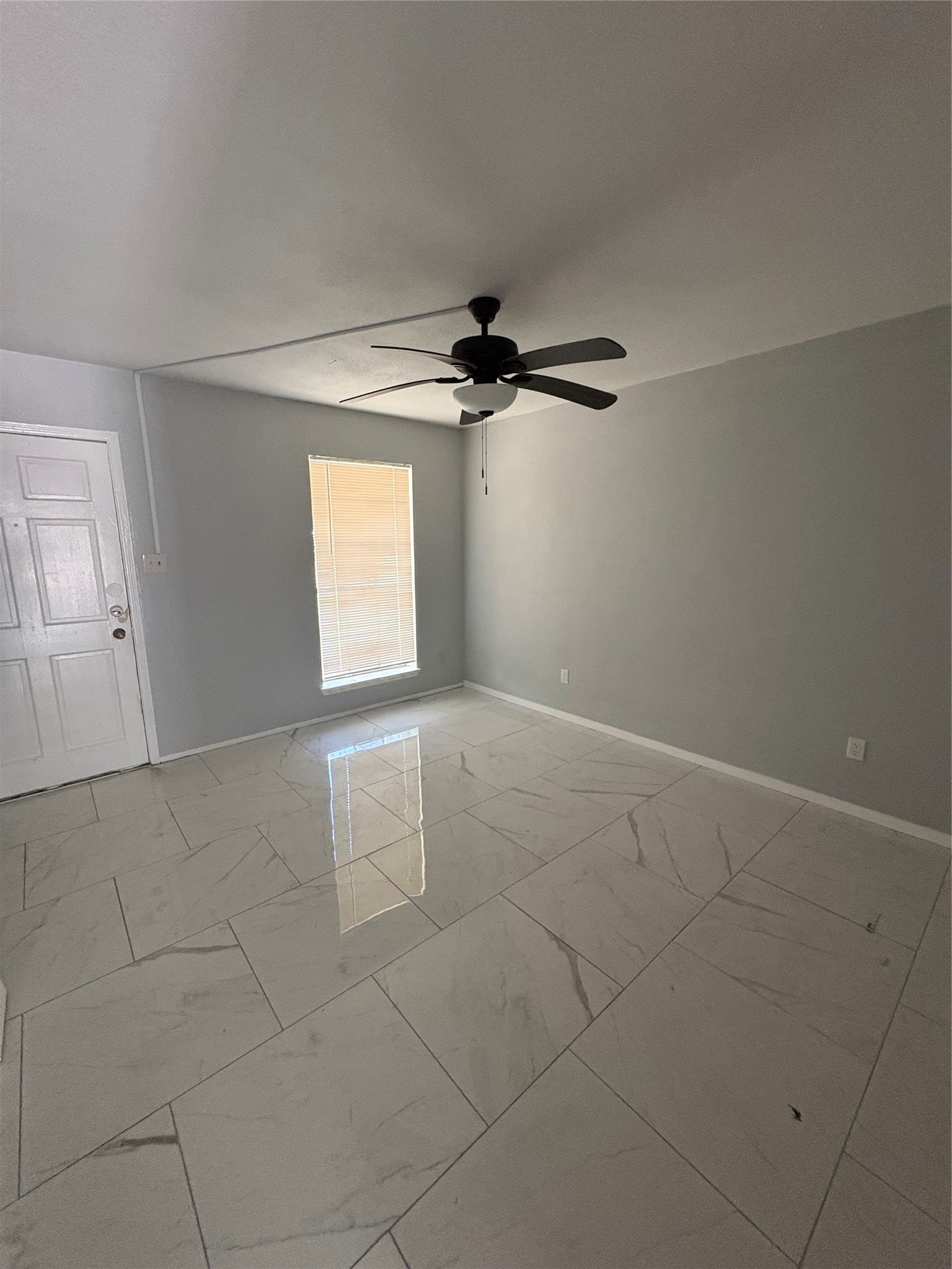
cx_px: 476
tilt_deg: -10.4
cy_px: 634
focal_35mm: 14
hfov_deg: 85.7
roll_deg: +0.0
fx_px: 513
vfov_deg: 102.1
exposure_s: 1/60
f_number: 2.2
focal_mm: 2.22
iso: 500
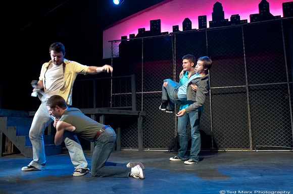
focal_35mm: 30
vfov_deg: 43.5
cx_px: 146
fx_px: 244
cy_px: 97
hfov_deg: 62.0
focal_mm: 20
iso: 6400
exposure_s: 1/80
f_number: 2.8
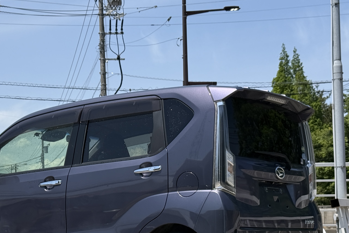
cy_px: 189
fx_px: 766
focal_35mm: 79
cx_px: 117
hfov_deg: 25.5
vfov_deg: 17.1
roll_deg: +1.8
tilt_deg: +2.8
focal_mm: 6.76
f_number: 1.78
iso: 80
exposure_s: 1/7143
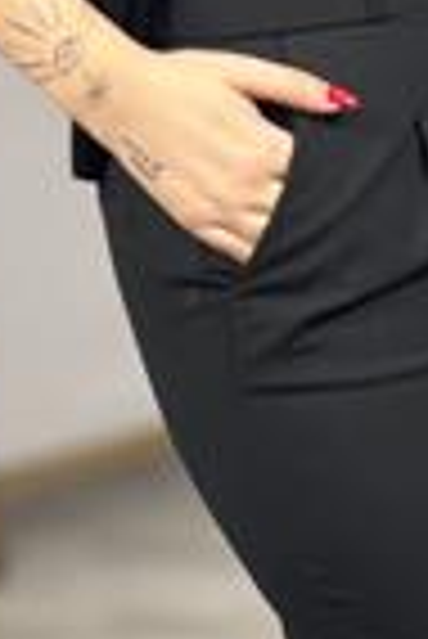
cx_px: 414
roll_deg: +11.8
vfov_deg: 13.8
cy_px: 727
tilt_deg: -41.1
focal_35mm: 145
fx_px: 2579
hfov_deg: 9.4
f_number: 1.78
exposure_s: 1/50
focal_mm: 6.86
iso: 64
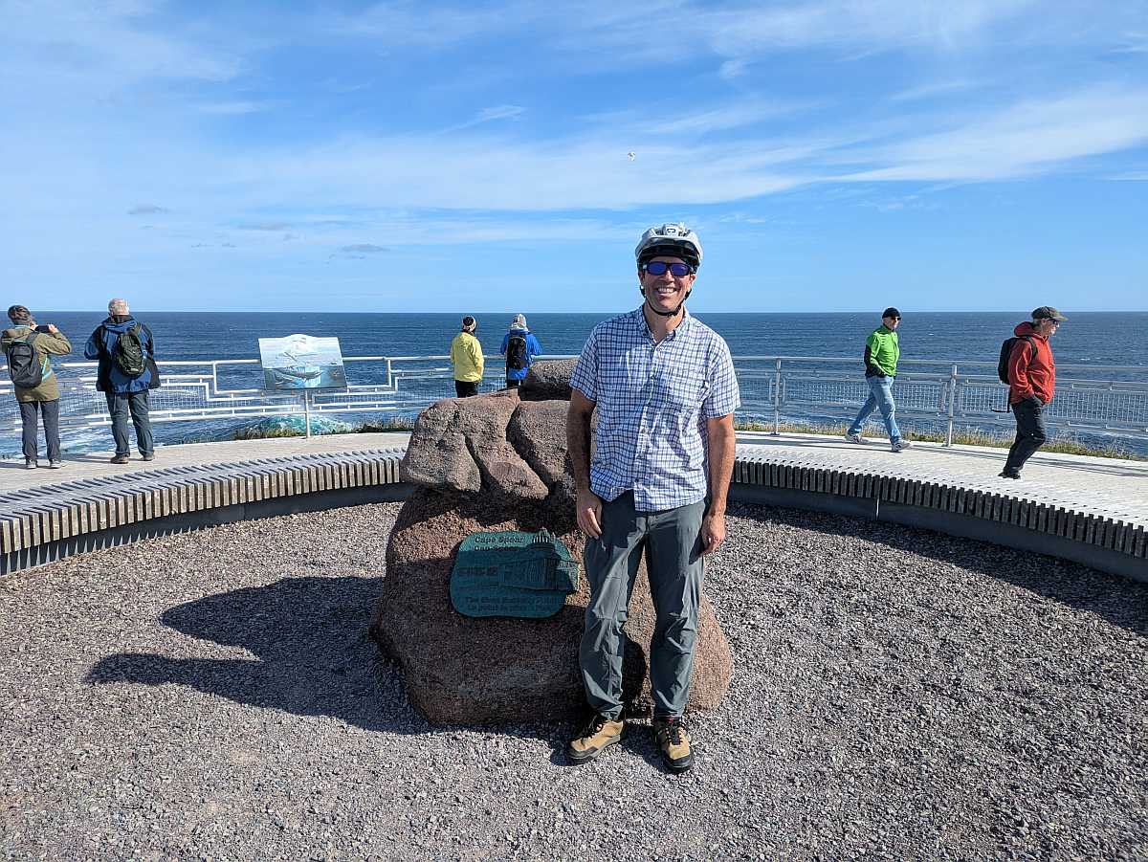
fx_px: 829
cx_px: 574
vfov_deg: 54.9
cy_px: 431
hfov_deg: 69.4
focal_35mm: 25
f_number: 1.89
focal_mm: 5.43
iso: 49
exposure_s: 1/1869
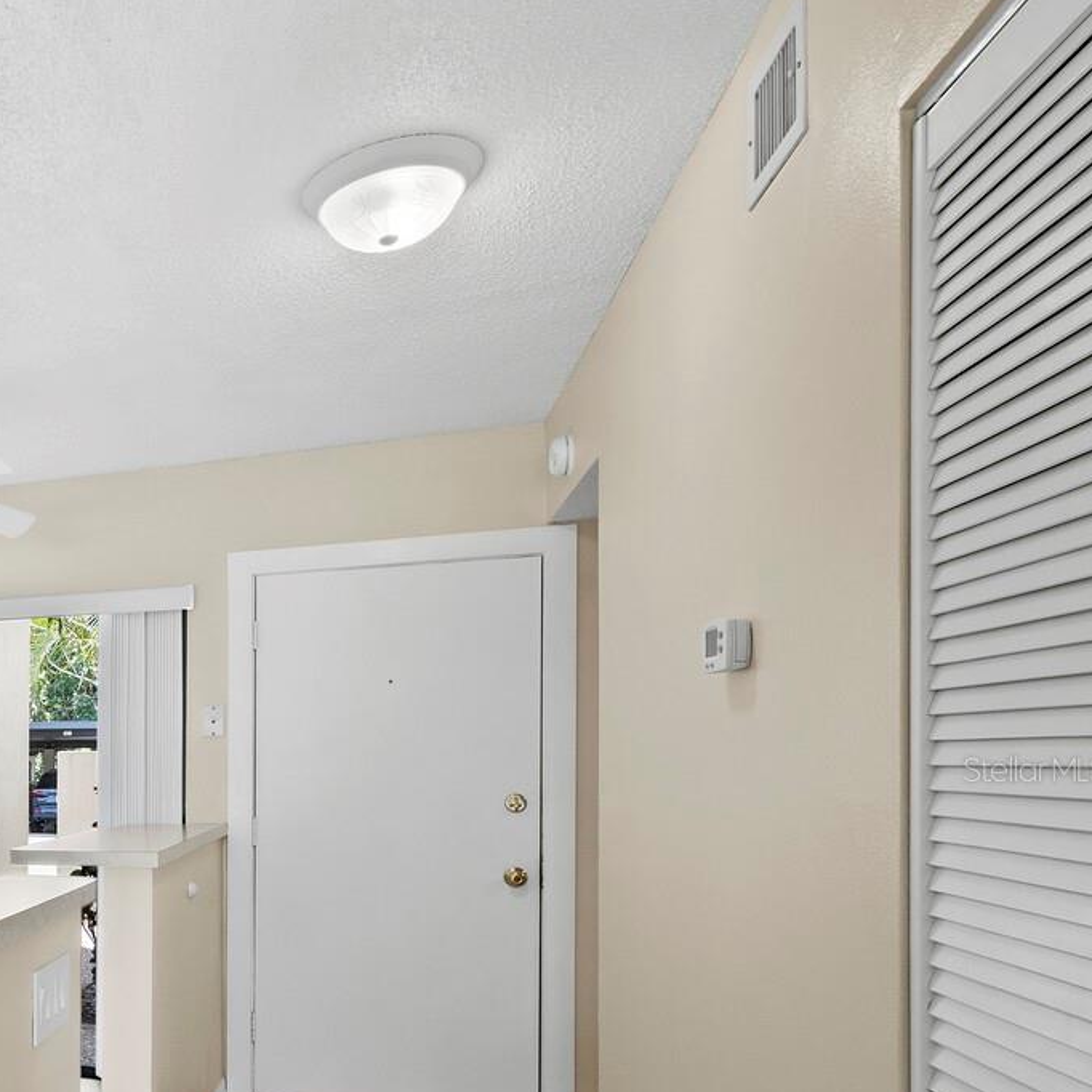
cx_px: -165
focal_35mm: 29
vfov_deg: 53.9
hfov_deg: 41.5
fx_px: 1035
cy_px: 769
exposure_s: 1/3
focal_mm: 7
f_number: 11
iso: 400
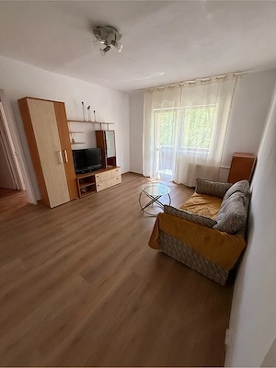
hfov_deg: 85.7
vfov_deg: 102.1
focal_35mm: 14
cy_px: 184
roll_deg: -0.9
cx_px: 138
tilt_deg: -18.9
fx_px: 149
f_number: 2.2
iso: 400
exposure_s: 1/82
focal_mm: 2.22
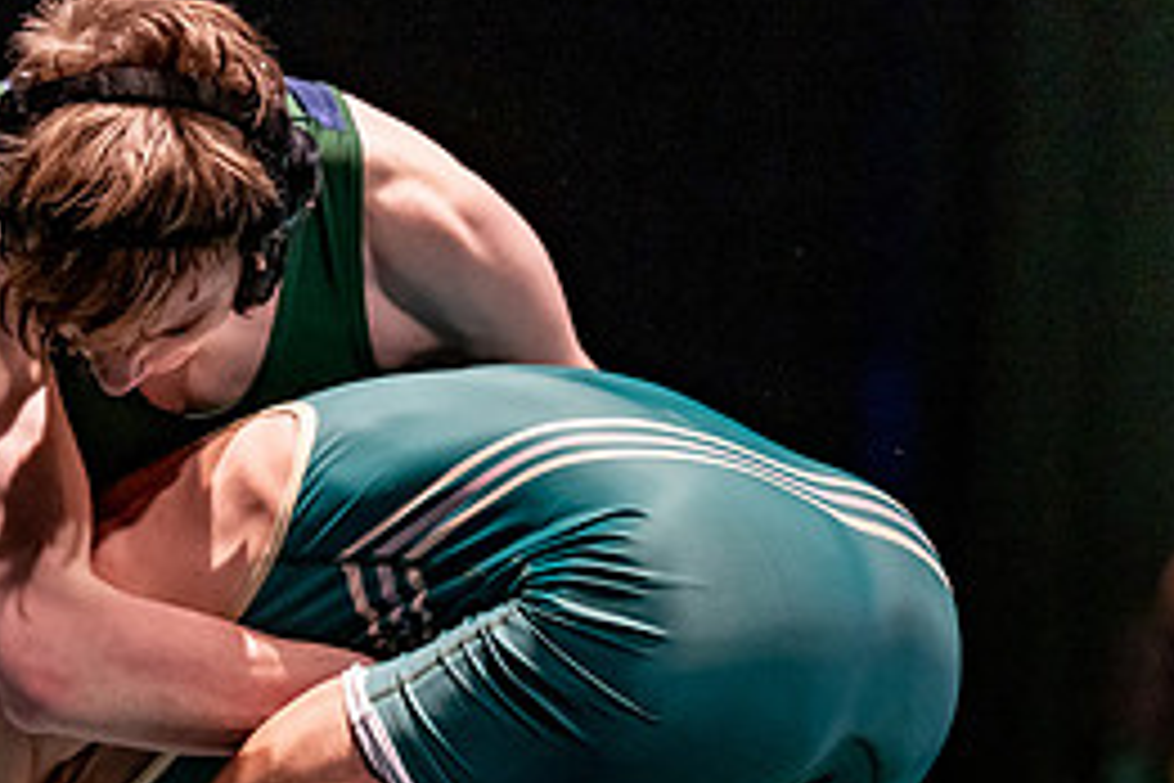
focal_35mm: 321
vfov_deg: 4.3
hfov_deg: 6.4
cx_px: 553
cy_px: 860
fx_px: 10467
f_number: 1.8
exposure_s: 1/800
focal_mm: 135
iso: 2000
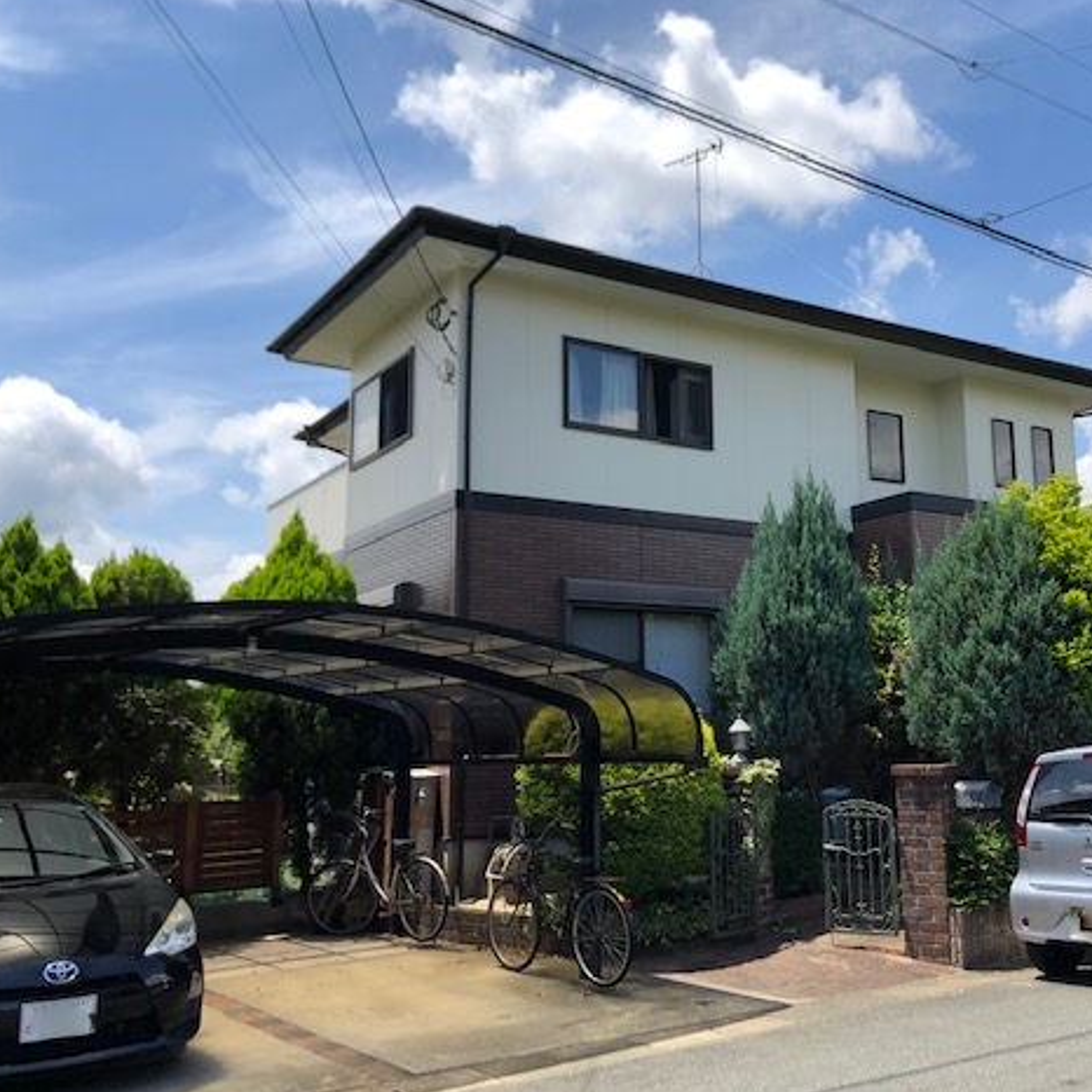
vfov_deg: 48.4
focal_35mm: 34
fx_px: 1213
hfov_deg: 47.9
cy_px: 539
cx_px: 691
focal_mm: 3.99
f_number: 1.8
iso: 20
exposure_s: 1/1919
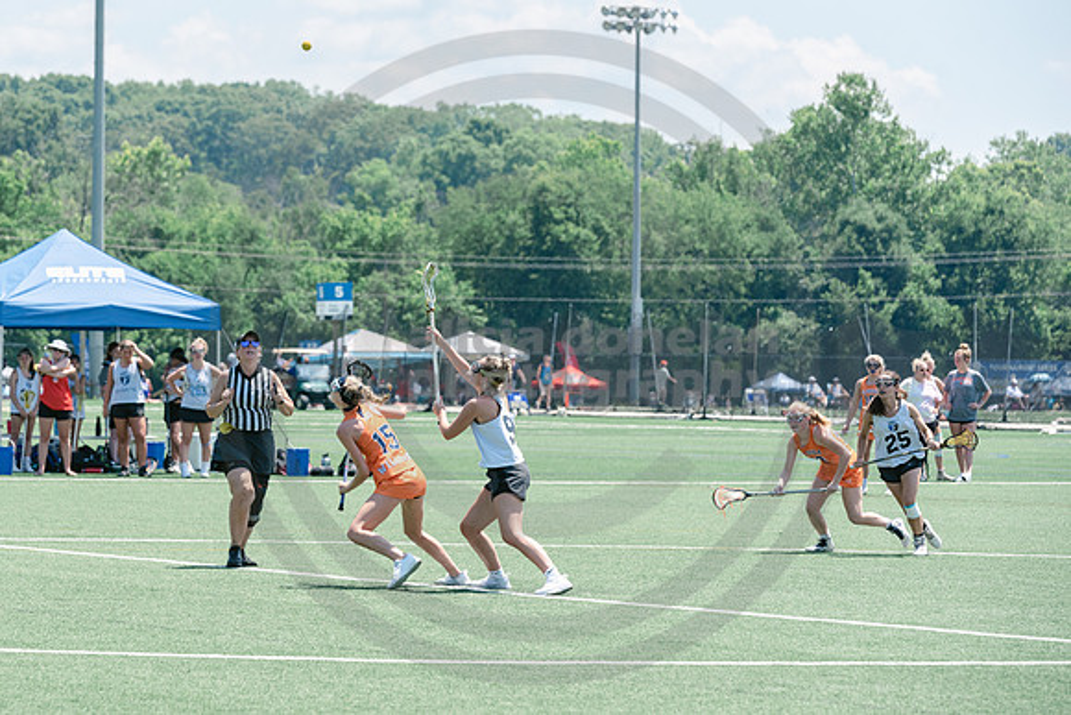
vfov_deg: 6.9
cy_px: 285
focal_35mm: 198
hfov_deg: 10.4
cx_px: 433
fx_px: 5904
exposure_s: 1/2000
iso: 400
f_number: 5.6
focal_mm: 165
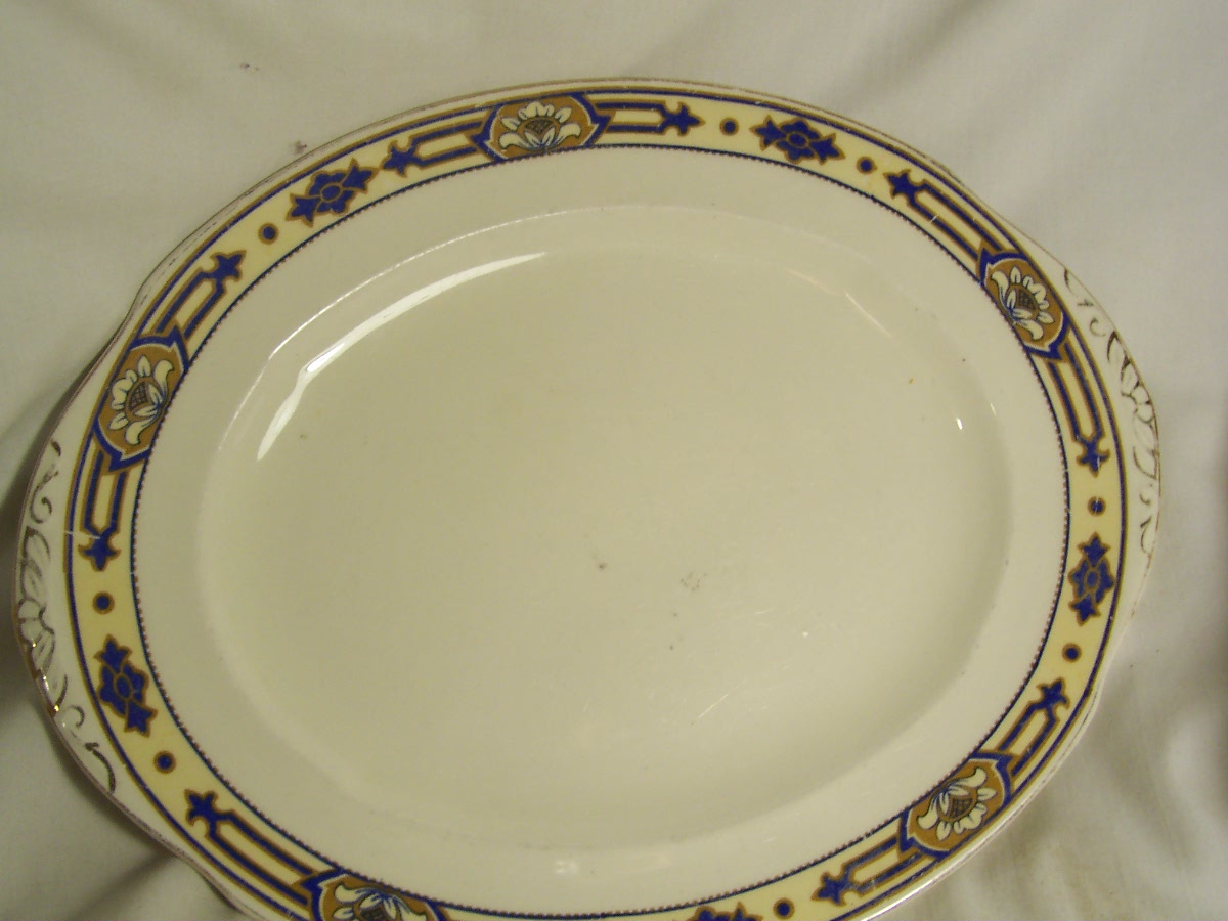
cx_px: 614
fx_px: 1313
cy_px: 460
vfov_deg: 38.7
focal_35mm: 37
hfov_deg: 50.1
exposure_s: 1/125
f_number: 2.8
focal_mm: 5.6
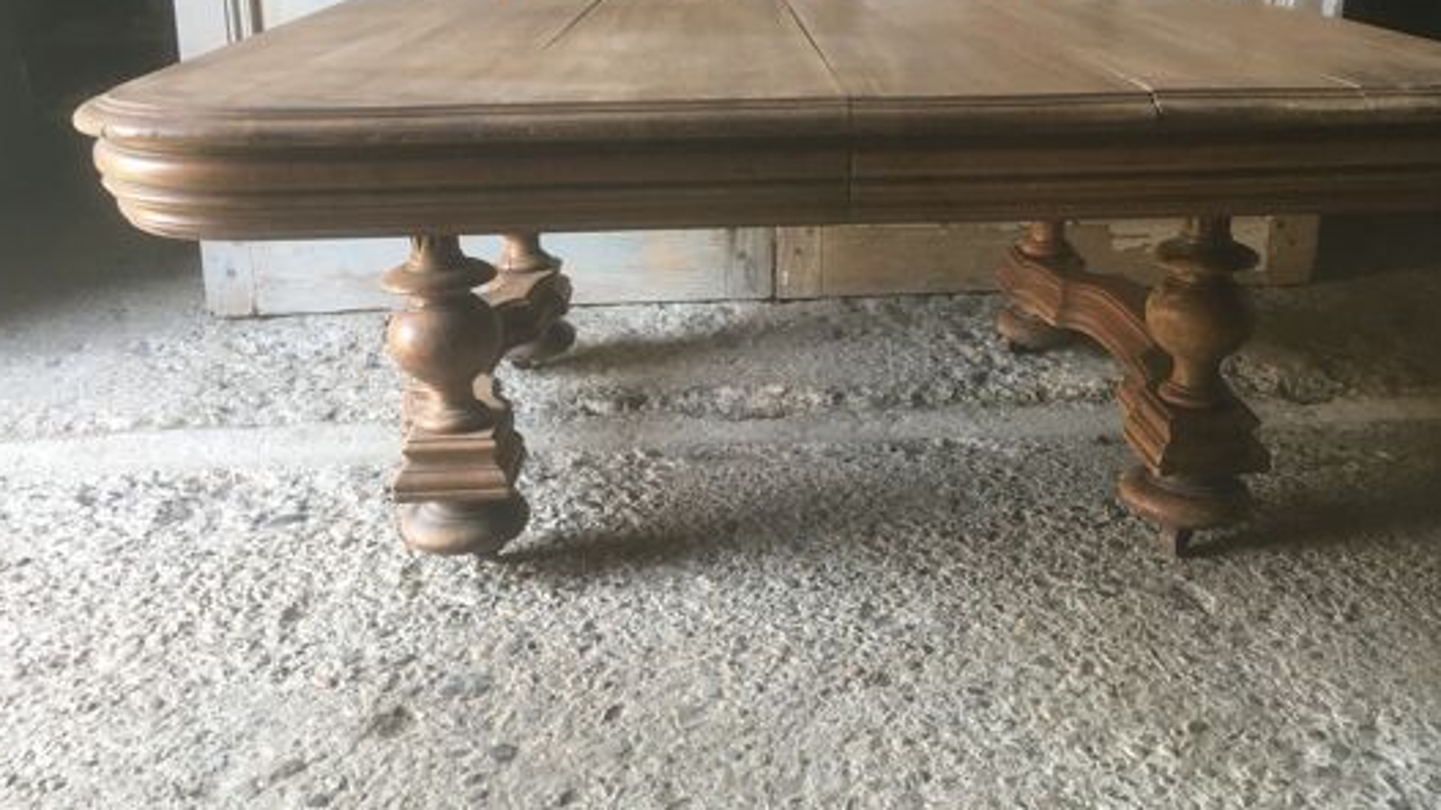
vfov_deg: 32.5
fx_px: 1375
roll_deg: +1.1
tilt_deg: -15.9
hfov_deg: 55.2
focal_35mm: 36
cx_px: 785
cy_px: 271
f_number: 2.2
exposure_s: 1/33
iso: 100
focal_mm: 4.15
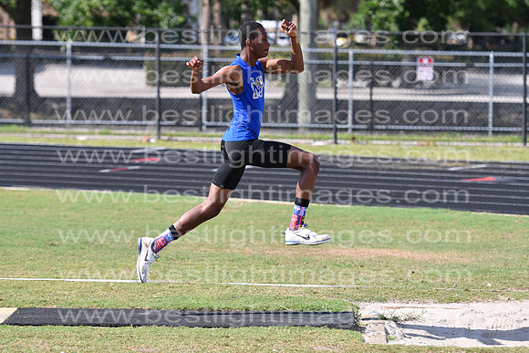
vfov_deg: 7.3
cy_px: 176
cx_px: 264
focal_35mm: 188
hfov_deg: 11.0
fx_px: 2756
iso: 200
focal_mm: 125
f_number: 4
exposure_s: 1/2000
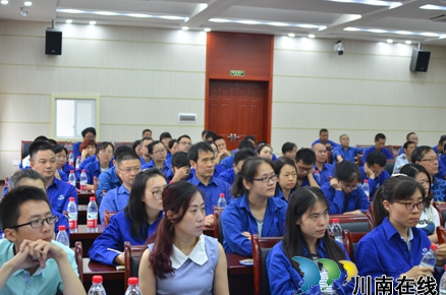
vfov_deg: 27.9
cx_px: 222
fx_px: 593
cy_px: 164
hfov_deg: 41.2
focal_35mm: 48
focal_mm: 28
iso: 100
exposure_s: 1/6
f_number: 3.5
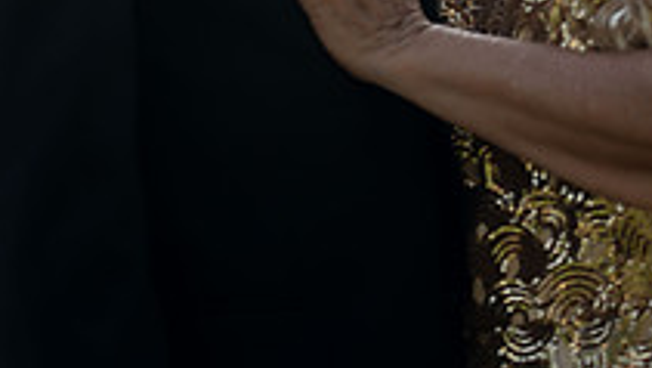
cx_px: 346
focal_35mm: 190
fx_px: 3287
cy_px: -322
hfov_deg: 11.3
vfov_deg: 6.3
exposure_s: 1/1250
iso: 200
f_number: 2.2
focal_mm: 85
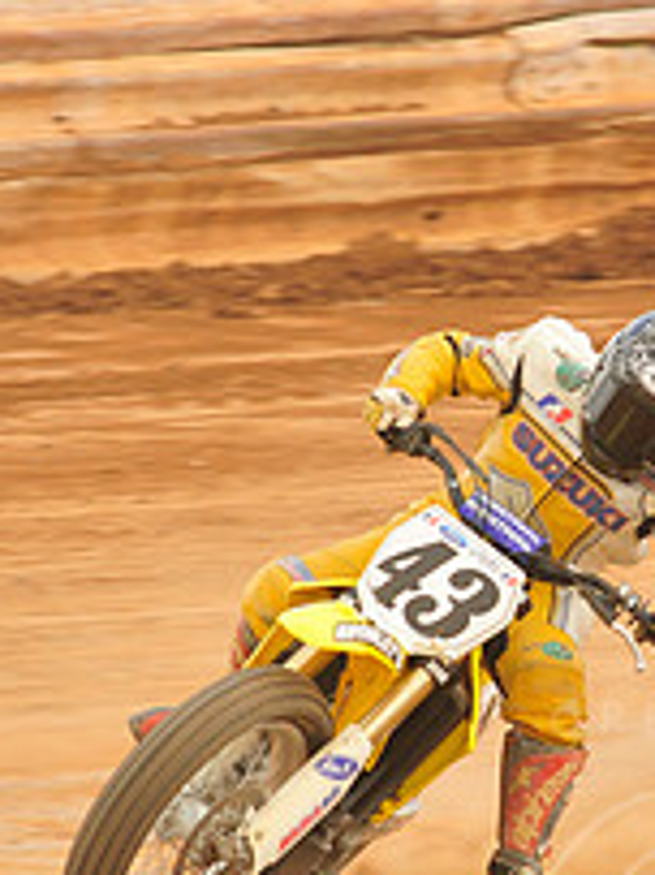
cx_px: 612
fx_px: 13865
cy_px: 565
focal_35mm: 549
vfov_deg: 3.6
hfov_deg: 2.7
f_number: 8
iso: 800
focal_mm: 200
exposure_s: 1/400
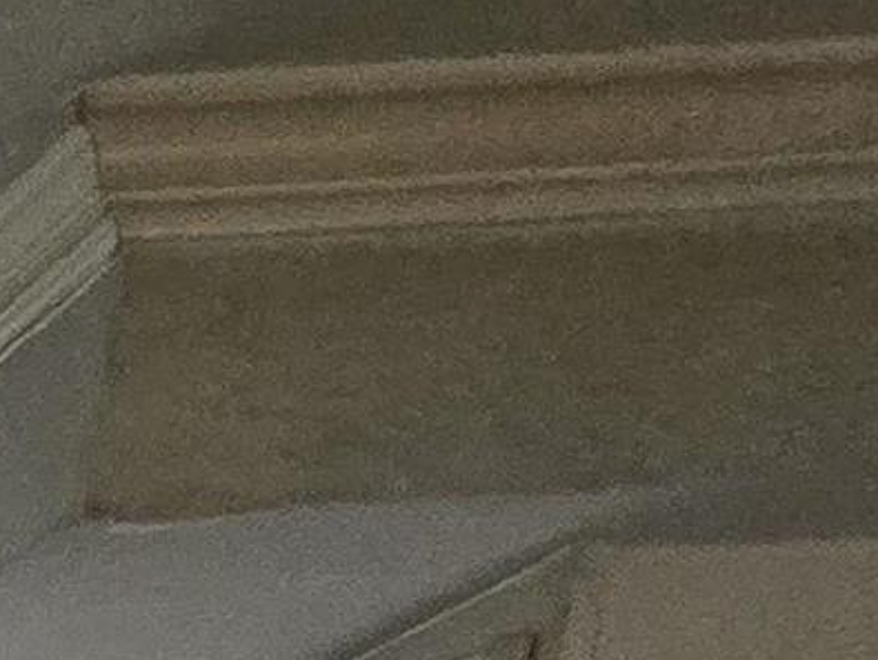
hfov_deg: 11.8
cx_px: -1663
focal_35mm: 101
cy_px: 1984
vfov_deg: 10.4
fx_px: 2564
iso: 800
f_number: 2.2
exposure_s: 1/60
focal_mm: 2.2
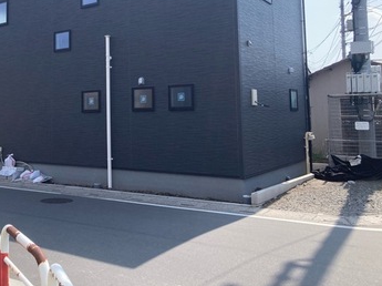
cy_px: 88
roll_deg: +0.1
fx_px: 430
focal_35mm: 39
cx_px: 122
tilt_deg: +5.5
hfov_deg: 47.0
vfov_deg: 36.2
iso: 20
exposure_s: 1/1517
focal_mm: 3.99
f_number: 1.8
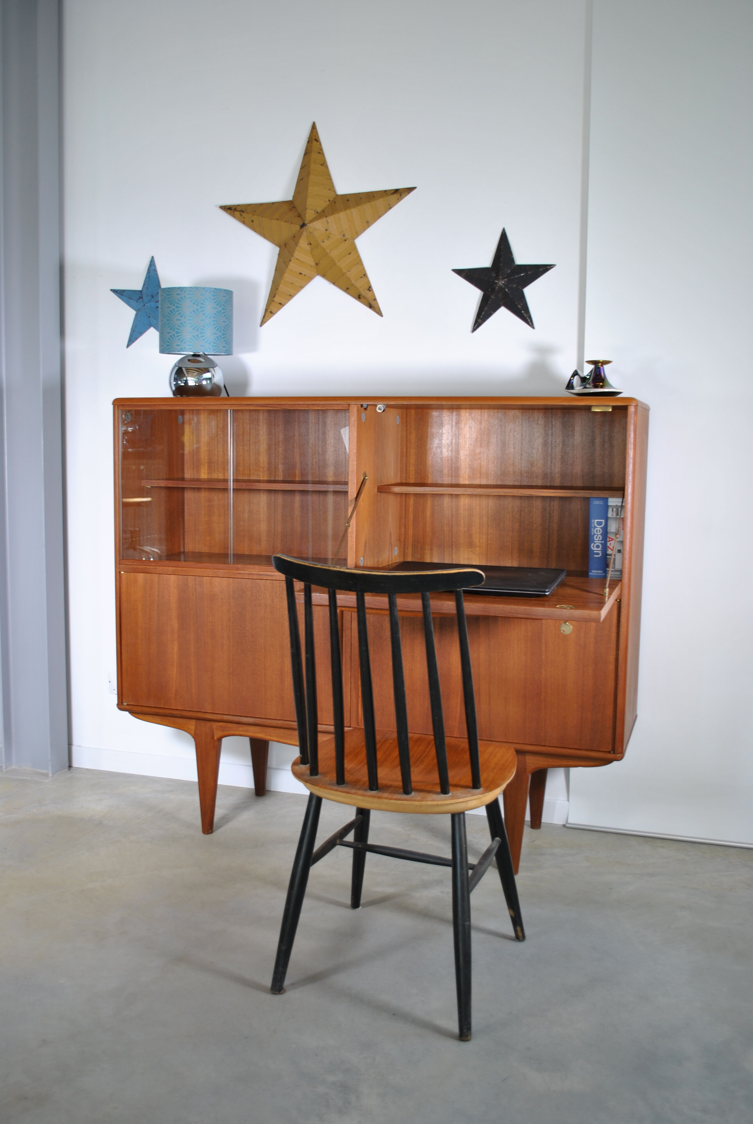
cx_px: 376
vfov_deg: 57.2
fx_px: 1032
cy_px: 562
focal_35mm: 33
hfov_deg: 40.1
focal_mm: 22
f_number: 4
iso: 100
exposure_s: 1/13
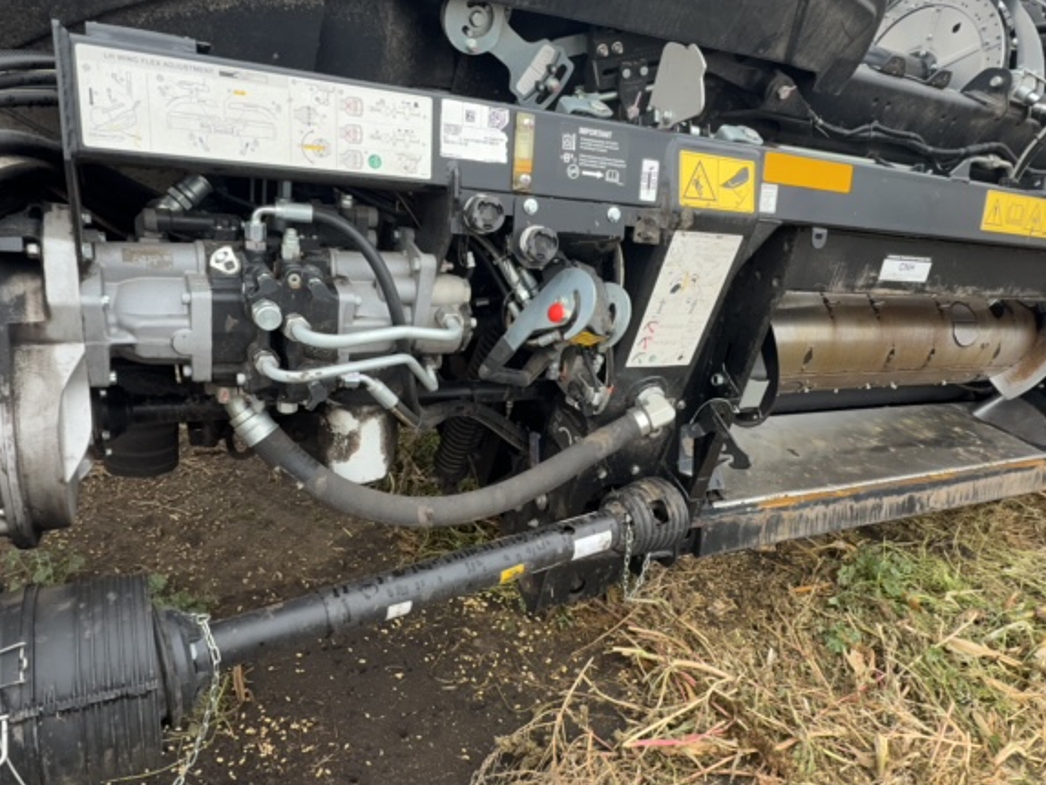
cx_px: 549
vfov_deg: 54.9
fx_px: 756
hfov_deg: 69.3
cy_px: 416
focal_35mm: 25
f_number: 2.2
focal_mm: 2.22
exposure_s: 1/114
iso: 16
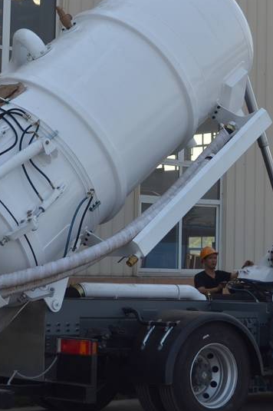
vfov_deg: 20.2
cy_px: 195
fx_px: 1150
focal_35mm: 101
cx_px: 222
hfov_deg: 13.5
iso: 100
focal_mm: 24
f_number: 4
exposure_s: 1/640
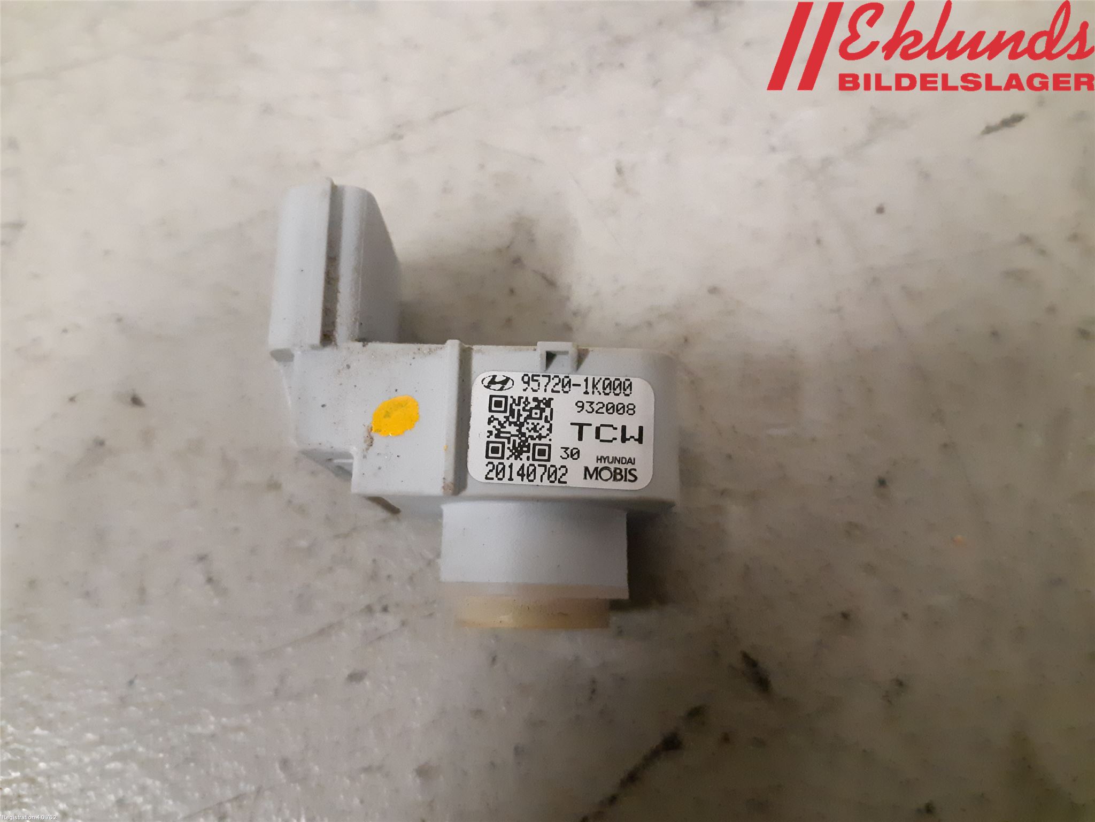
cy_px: 411
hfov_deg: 67.3
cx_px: 548
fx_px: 822
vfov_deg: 53.1
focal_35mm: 26
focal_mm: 3.93
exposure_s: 1/112
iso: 800
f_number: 1.7
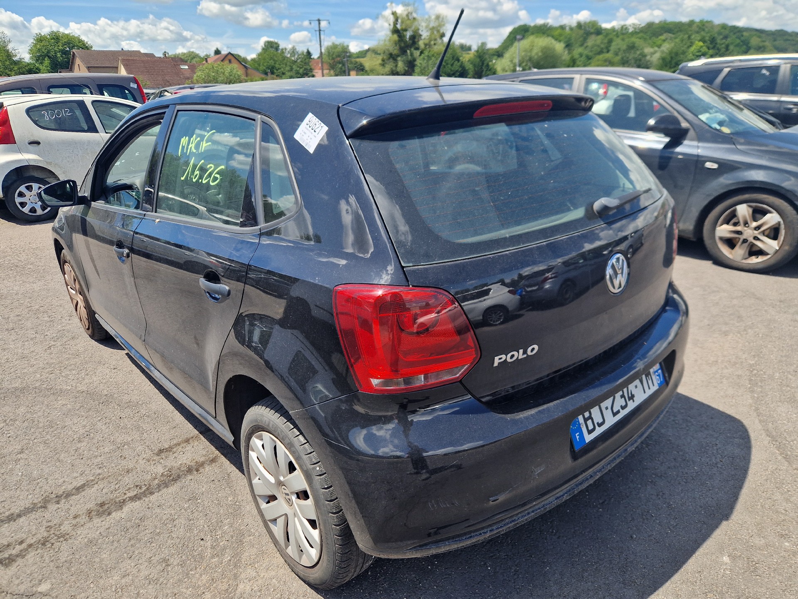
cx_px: 399
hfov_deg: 73.9
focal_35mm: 23
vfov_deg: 58.9
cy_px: 300
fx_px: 530
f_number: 1.8
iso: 50
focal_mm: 5.4
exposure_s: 1/909
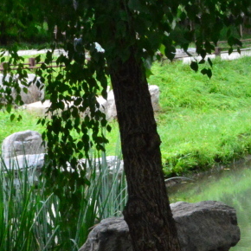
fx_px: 1292
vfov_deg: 11.1
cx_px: 291
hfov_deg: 10.9
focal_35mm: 158
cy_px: 51
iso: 6400
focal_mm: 35
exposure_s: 1/25
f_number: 29
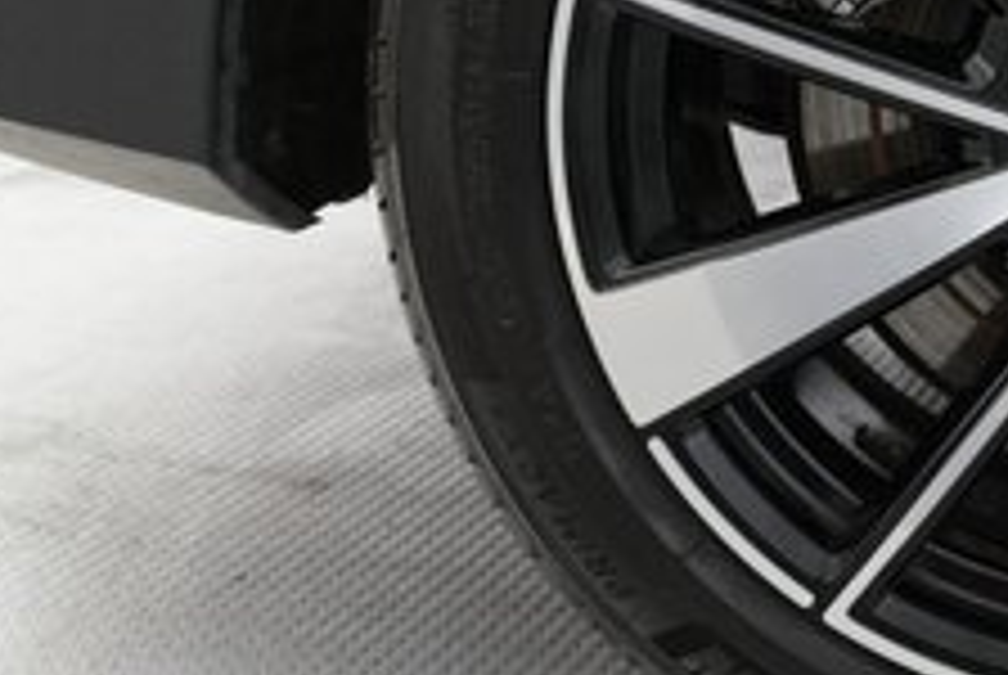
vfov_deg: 17.5
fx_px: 2159
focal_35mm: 77
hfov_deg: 24.0
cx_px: 1192
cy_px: 54
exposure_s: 1/30
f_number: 4.5
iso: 1250
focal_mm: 27
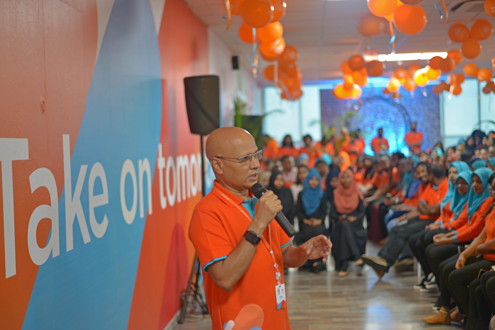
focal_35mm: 50
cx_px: 248
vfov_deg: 27.0
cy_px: 165
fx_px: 688
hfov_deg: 39.6
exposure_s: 1/125
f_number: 1.8
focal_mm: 50
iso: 1100
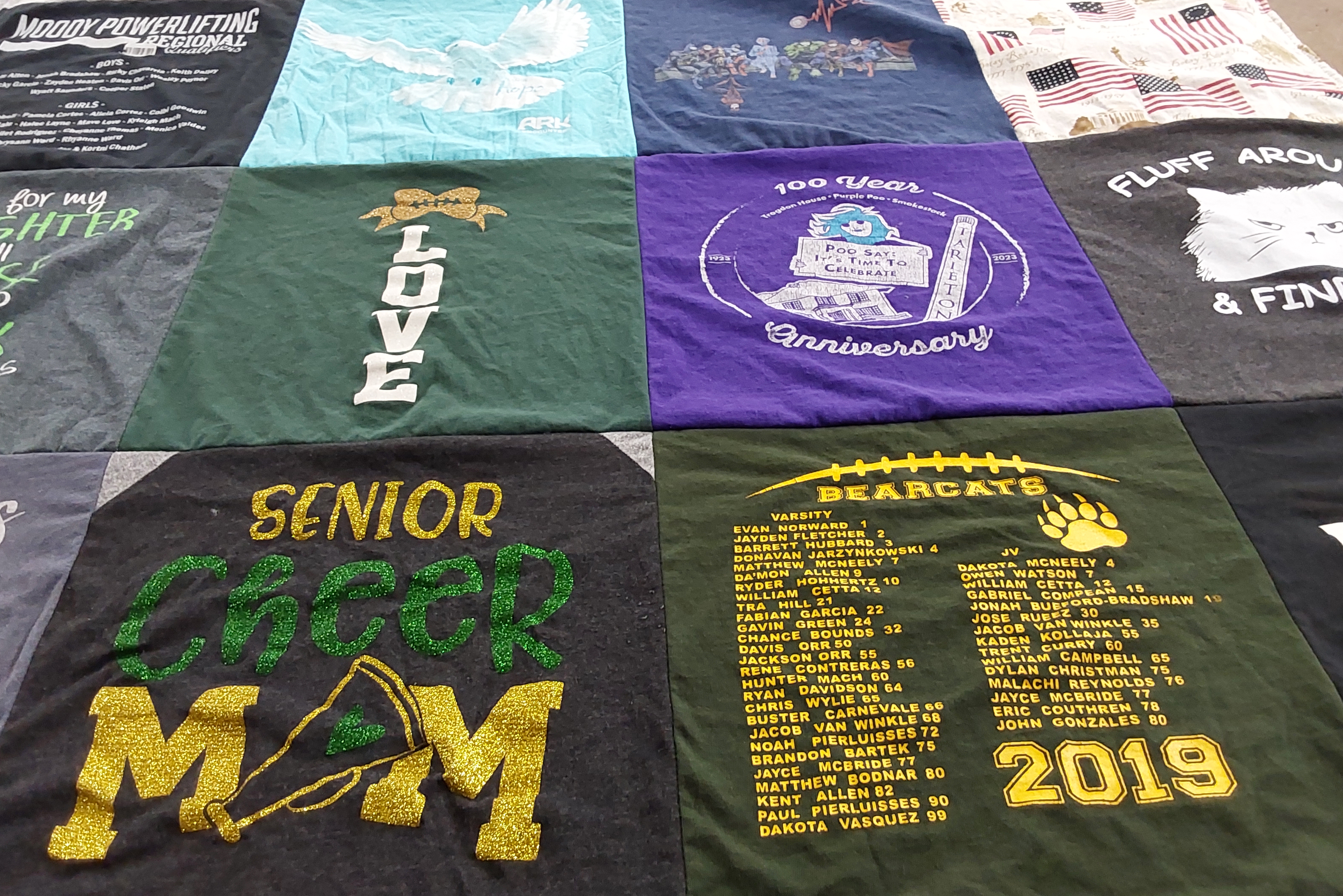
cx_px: 669
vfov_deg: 43.5
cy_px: 390
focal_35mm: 30
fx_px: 1119
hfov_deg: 61.9
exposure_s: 1/60
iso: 250
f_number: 1.9
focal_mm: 2.91
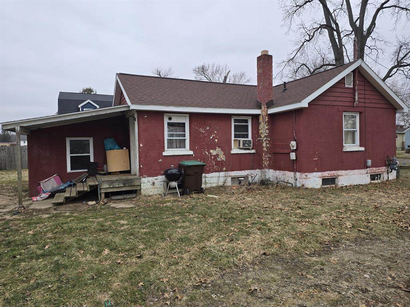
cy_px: 154
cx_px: 205
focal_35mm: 23
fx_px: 272
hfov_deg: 73.9
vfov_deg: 58.9
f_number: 1.7
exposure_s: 1/180
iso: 12
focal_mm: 6.3
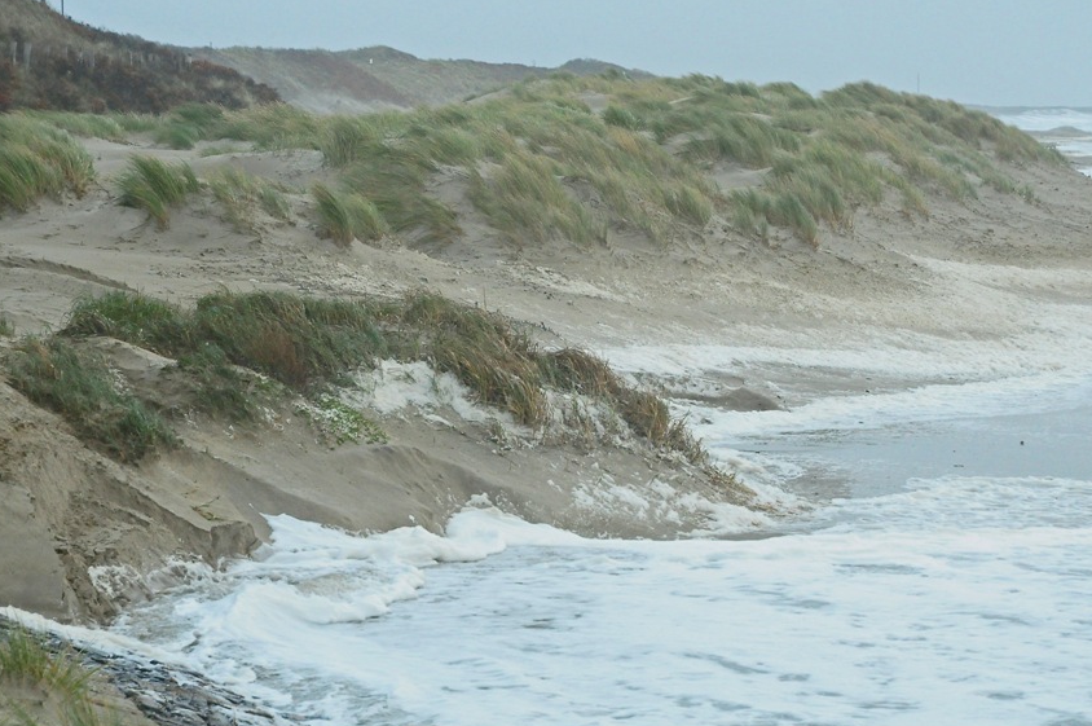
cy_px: 352
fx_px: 4685
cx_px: 606
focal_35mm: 155
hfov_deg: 13.3
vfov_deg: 8.9
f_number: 8
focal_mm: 85
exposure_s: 1/500
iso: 1250
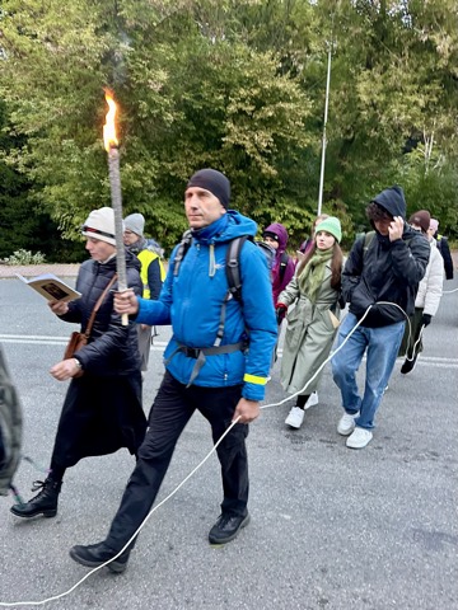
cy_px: 305
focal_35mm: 24
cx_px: 229
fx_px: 423
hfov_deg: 56.8
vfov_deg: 71.6
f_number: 1.78
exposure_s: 1/60
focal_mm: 6.86
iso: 400
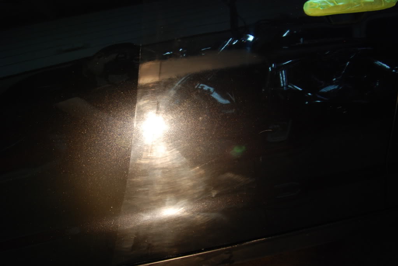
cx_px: 199
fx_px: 399
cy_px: 133
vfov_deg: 37.0
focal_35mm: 36
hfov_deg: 53.1
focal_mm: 24
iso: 500
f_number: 3.5
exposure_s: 1/20
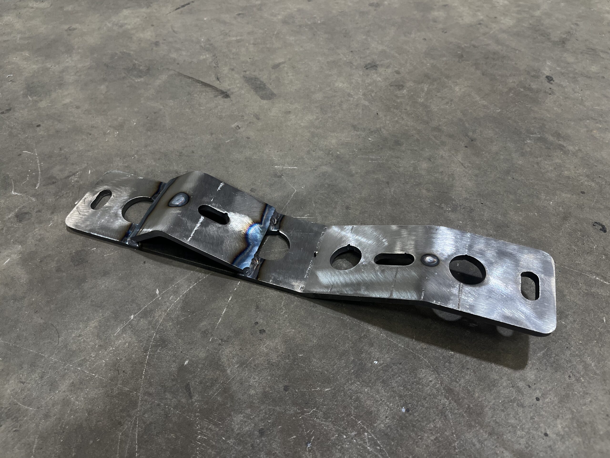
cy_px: 229
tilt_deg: -50.8
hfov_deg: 67.3
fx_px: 458
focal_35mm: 26
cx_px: 305
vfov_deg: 53.1
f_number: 1.6
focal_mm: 5.1
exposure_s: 1/120
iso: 100
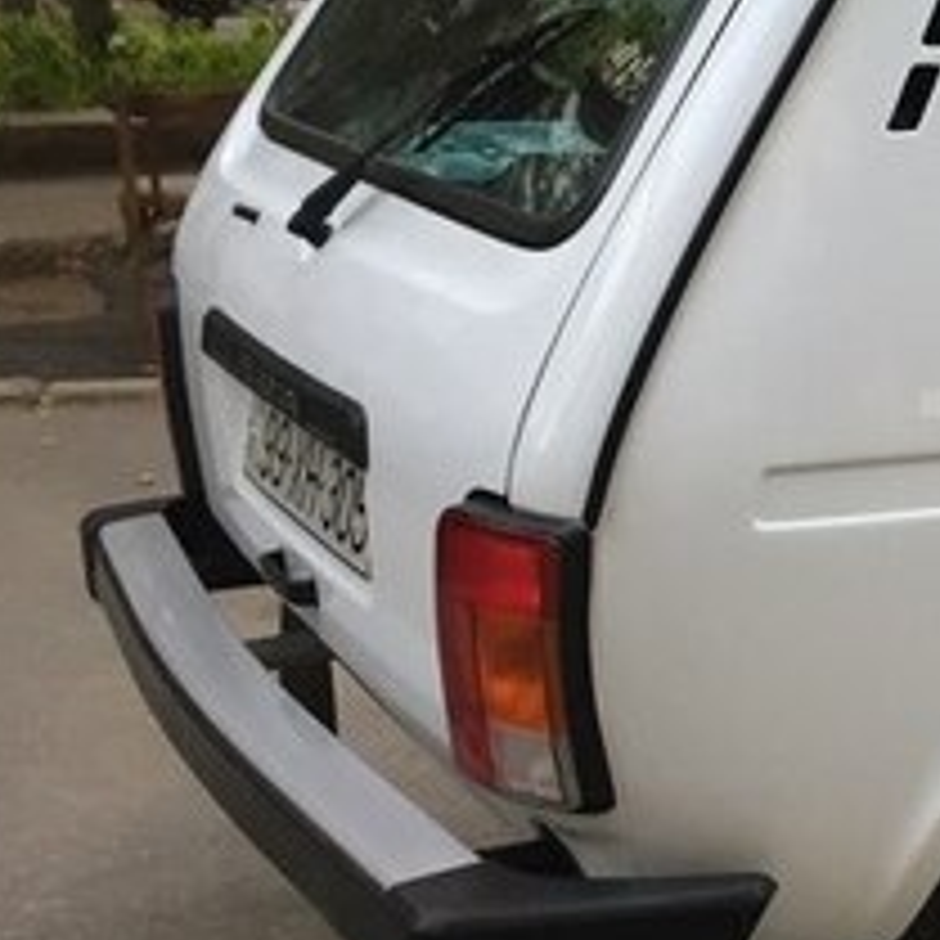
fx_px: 2489
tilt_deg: -15.0
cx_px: 1381
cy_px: 457
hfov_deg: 19.0
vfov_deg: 21.4
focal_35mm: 81
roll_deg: -2.8
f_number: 2.2
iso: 80
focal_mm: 4.15
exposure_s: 1/33
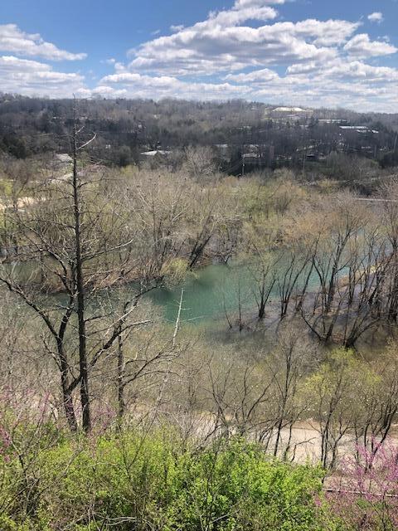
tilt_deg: -17.8
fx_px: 429
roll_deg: +0.1
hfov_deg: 49.7
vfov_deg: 63.4
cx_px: 199
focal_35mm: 28
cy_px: 266
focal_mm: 3.99
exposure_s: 1/1473
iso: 20
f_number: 1.8
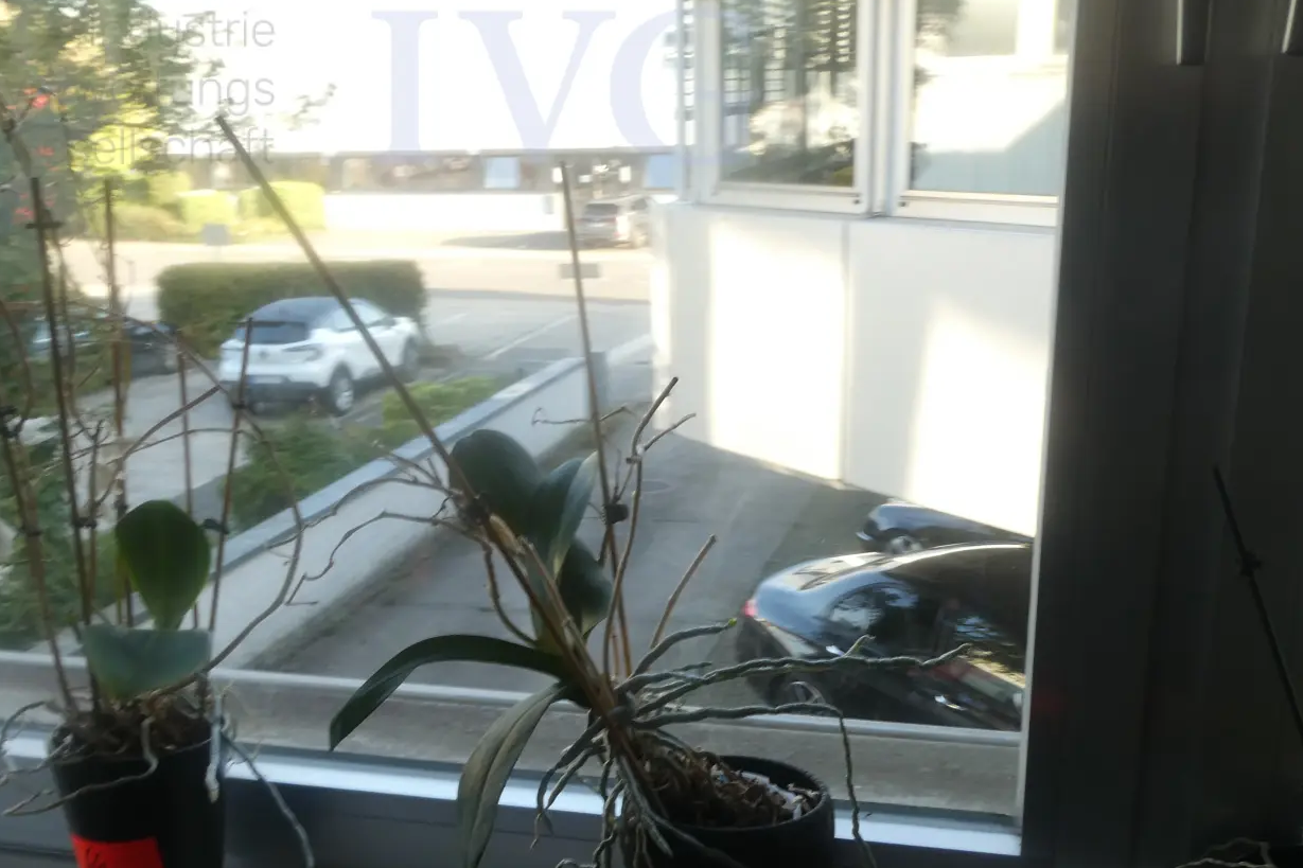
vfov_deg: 33.7
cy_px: 618
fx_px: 1411
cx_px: 610
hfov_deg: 49.5
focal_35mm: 39
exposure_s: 1/60
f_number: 3.3
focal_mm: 4.3
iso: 80
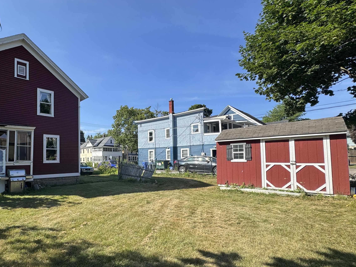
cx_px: 117
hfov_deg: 81.6
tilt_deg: +2.2
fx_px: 195
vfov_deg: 68.4
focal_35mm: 19
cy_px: 151
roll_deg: +0.5
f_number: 2.2
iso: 50
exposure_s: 1/1323
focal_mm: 2.22
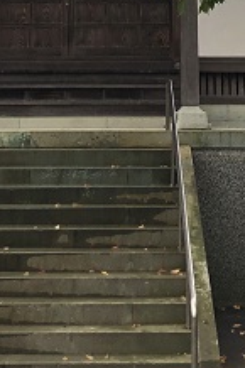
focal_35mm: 109
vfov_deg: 17.5
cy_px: -127
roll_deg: +0.6
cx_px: 131
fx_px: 1114
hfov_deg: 12.5
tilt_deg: +13.6
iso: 20
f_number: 1.8
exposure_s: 1/276
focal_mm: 3.99
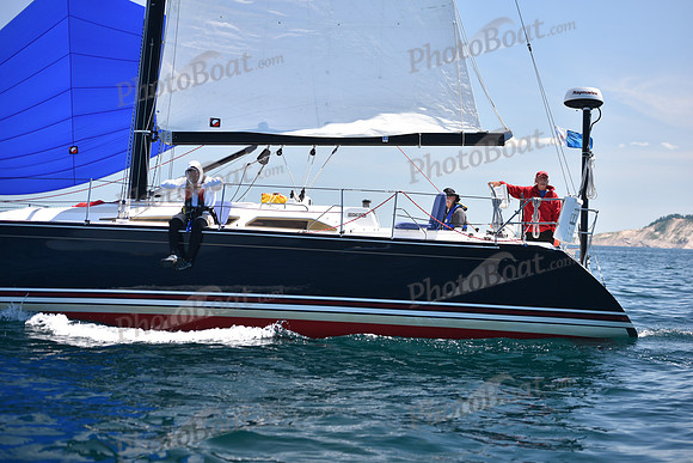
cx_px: 346
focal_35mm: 70
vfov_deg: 19.5
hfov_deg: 28.8
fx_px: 1348
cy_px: 232
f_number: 3.5
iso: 250
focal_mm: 70
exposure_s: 1/800
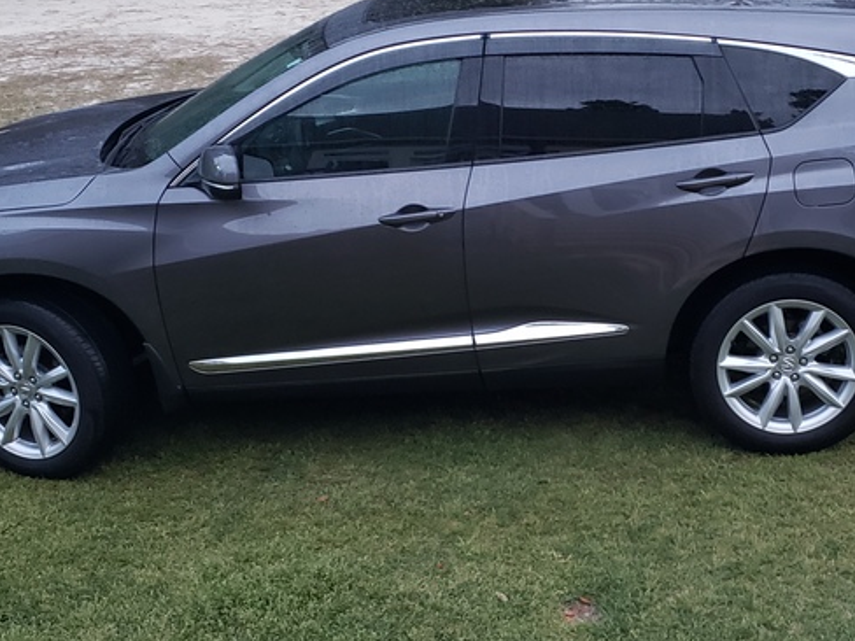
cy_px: 254
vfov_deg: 43.9
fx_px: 790
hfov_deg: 56.3
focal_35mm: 32
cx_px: 519
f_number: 1.5
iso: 250
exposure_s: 1/11
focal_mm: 4.3
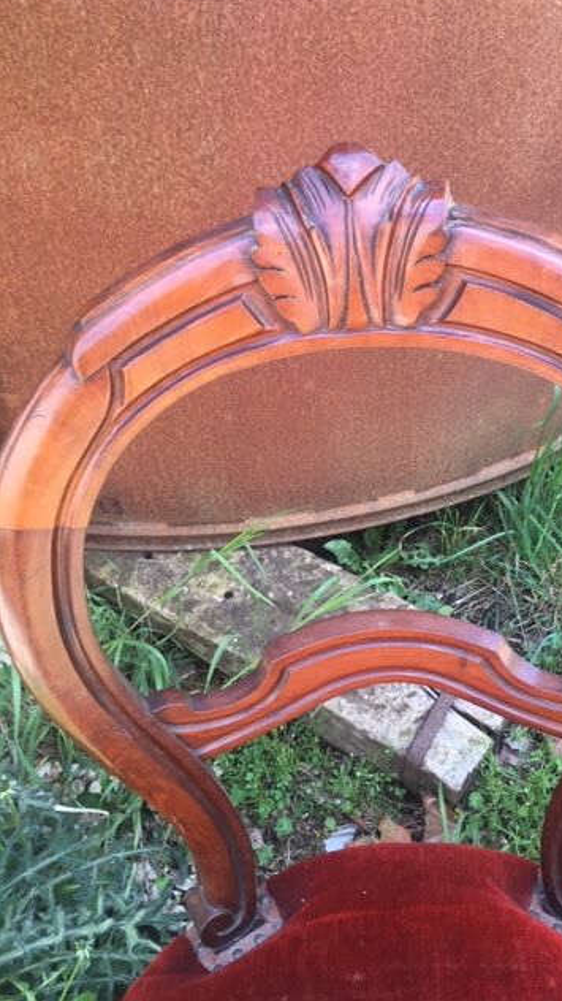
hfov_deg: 36.2
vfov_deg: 61.0
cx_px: 378
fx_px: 849
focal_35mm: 32
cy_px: 496
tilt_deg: -47.1
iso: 40
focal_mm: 4.15
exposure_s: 1/100
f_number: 2.2
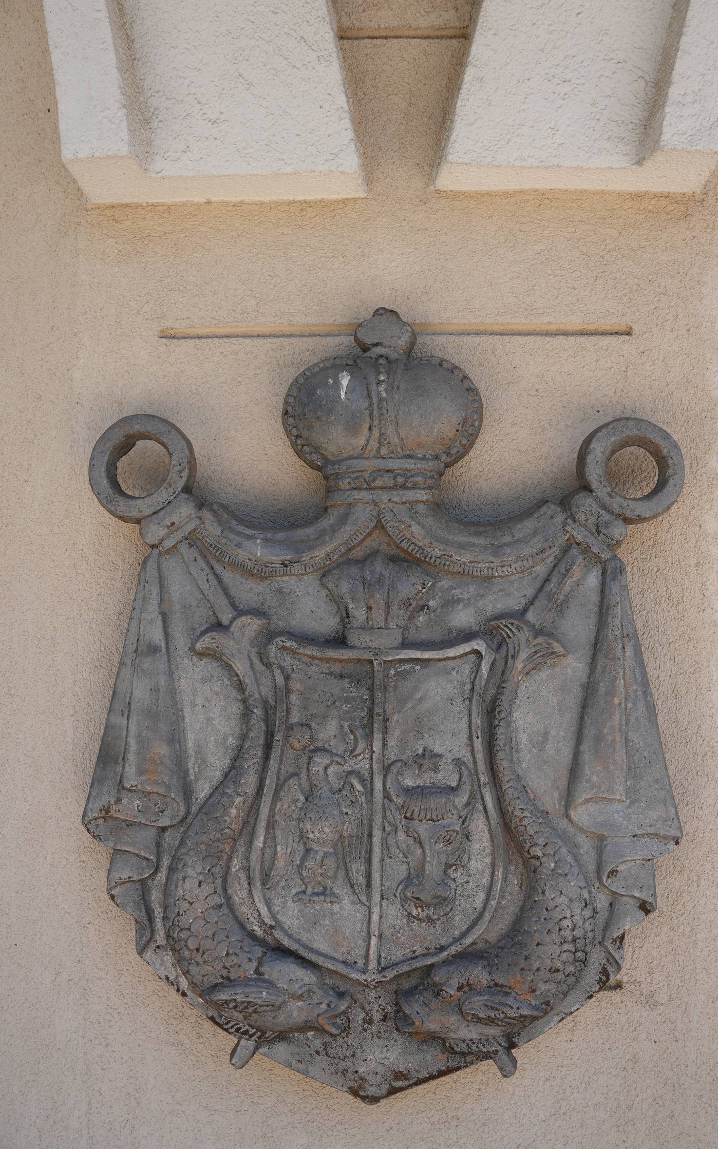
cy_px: 579
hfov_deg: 44.5
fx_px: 877
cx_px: 380
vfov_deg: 66.5
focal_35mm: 28
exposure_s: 1/160
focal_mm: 18
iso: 100
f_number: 7.1
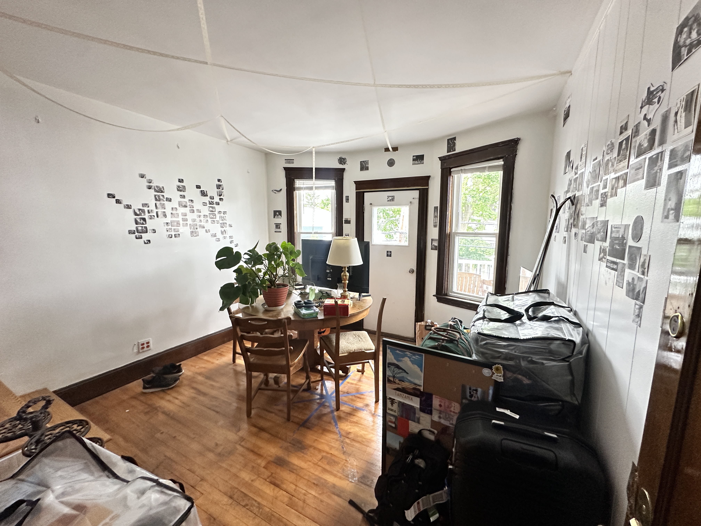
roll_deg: -1.3
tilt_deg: -7.9
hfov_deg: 102.1
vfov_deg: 85.7
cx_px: 350
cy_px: 263
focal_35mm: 14
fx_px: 284
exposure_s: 1/60
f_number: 2.2
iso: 320
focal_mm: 2.22
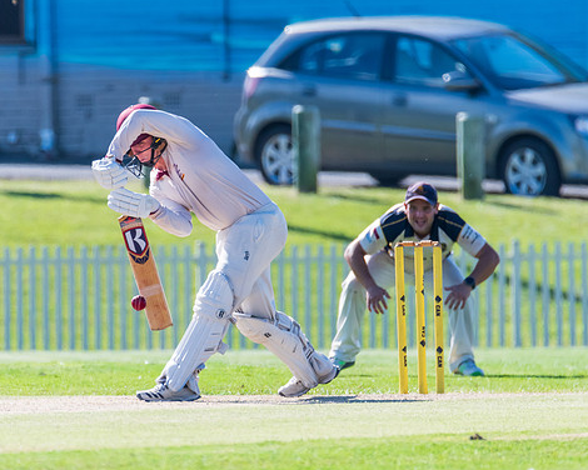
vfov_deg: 1.5
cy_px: 236
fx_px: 18273
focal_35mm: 1050
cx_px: 214
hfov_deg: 1.8
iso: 640
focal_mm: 600
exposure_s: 1/2000
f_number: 6.3
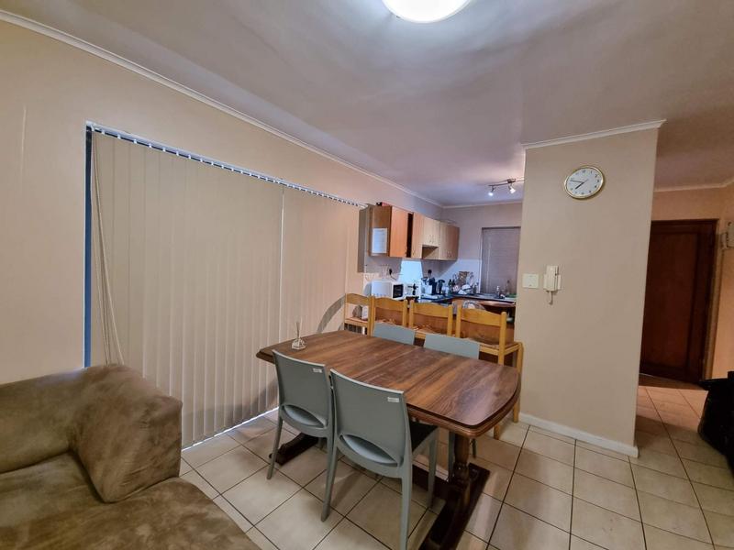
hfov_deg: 106.2
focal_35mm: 13
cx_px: 367
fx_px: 276
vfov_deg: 89.9
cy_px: 275
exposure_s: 1/33
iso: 500
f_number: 2.2
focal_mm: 2.2
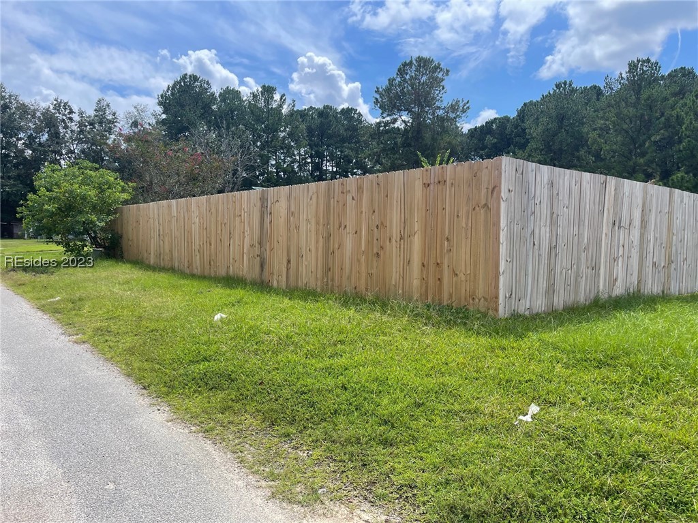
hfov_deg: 67.3
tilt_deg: -3.5
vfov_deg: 53.1
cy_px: 262
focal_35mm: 26
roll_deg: +0.1
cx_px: 349
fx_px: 524
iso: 32
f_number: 1.6
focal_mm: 5.1
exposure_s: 1/3448
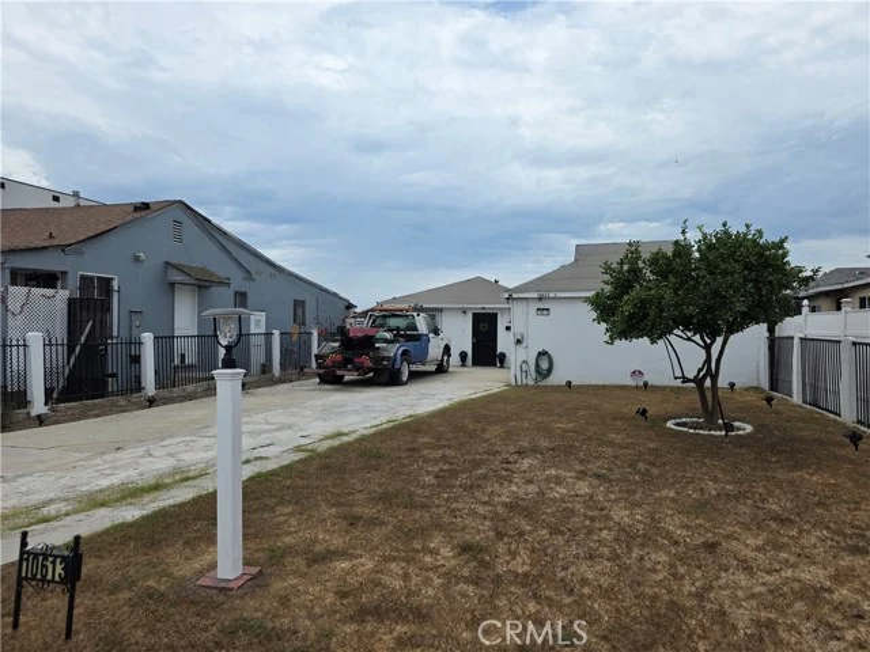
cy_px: 326
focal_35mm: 23
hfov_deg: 73.9
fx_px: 578
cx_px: 435
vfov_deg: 58.9
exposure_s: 1/7944
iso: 80
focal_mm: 6.3
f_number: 1.7
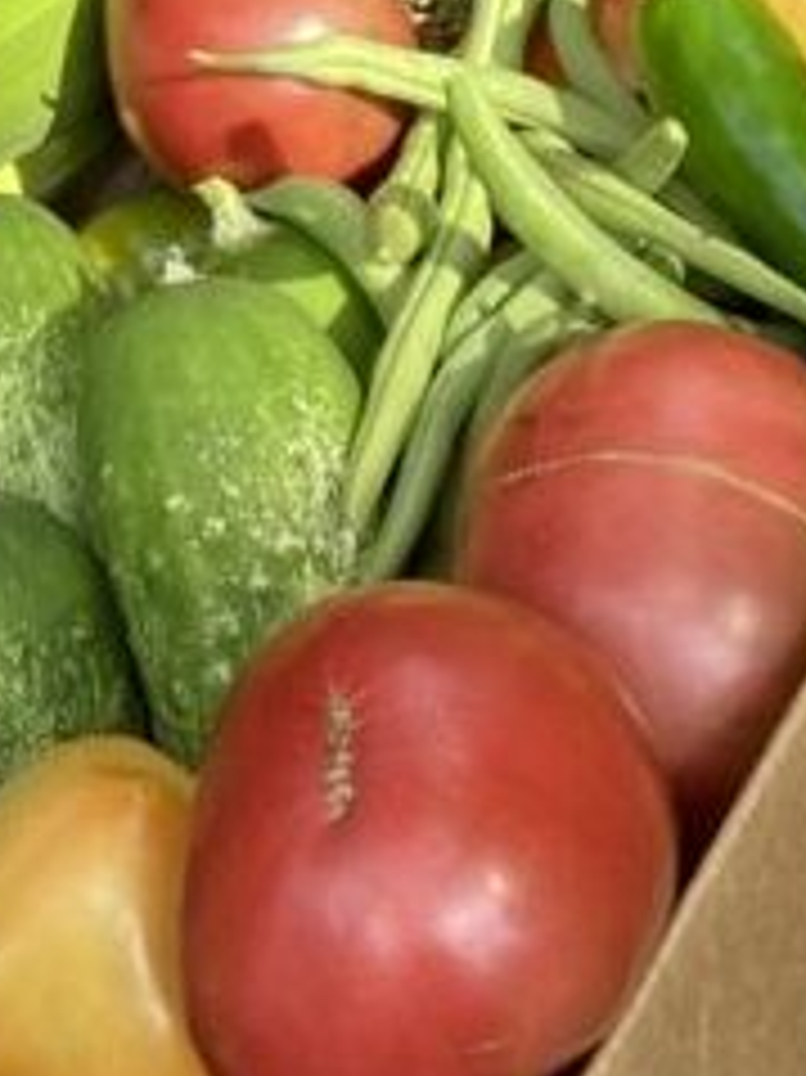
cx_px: -20
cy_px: -610
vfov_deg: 17.4
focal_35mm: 100
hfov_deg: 14.5
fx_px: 3107
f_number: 2.2
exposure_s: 1/122
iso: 40
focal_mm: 2.71
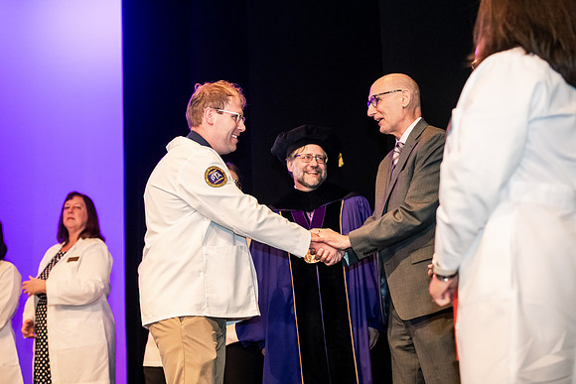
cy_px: 192
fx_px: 1120
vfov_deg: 19.5
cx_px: 288
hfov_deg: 28.8
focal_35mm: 70
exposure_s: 1/200
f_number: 3.5
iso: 3200
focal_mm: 70
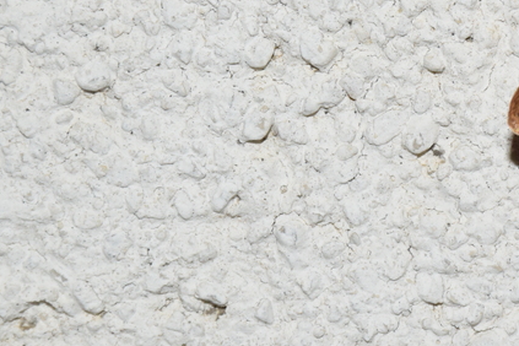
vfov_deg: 2.9
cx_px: 524
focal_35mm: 477
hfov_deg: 4.3
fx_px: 6876
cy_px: 53
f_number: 20
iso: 1250
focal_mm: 140
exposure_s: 1/60
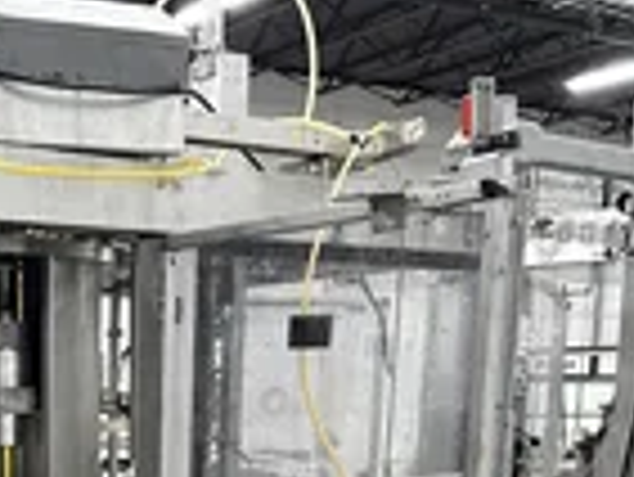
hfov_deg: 27.5
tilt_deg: -13.5
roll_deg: +0.4
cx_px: 58
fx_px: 1246
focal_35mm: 68
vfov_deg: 19.6
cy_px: 652
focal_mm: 6.86
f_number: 1.78
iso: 200
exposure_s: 1/60
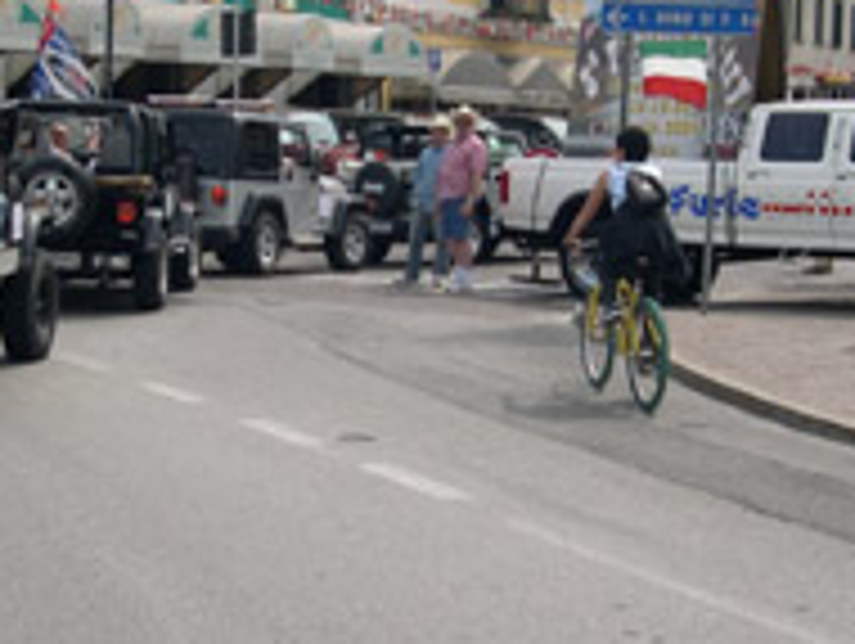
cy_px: 284
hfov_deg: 24.3
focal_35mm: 80
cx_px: 310
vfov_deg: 18.5
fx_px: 1978
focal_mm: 8
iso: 100
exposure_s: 1/150
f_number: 7.6
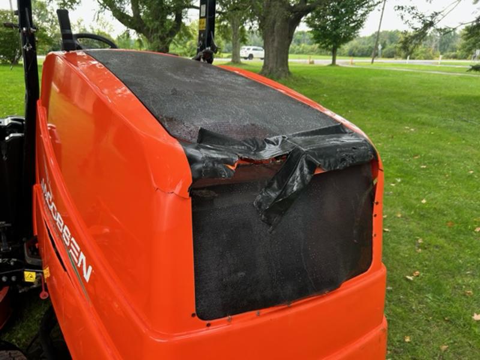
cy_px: 180
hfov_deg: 67.3
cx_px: 240
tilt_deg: -17.6
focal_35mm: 26
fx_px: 361
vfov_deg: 53.1
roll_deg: -1.6
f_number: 1.5
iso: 64
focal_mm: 5.7
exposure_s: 1/121
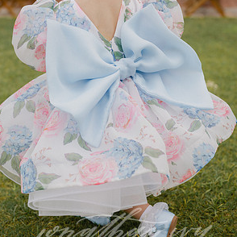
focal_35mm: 65
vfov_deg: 26.4
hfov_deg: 26.5
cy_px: 83
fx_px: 503
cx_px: 118
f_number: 3.2
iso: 80
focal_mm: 50
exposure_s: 1/1250
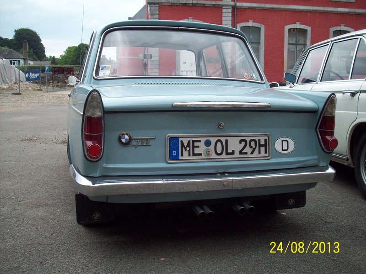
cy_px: 137
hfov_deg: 50.1
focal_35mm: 37
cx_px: 183
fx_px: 391
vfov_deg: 38.7
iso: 80
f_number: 2.8
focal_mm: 6.2
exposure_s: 1/404
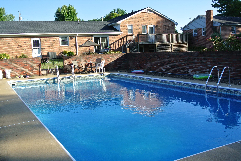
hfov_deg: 49.5
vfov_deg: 34.3
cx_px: 120
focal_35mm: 39
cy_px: 80
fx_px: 261
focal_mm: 14.5
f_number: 4.5
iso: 100
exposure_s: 1/400
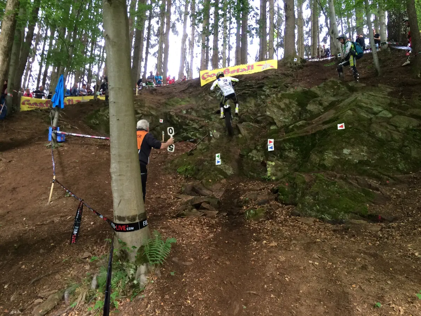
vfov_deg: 48.2
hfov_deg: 61.7
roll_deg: -1.4
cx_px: 210
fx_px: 353
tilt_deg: +15.7
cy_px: 158
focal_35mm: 29
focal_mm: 4.15
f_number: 2.2
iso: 100
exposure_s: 1/33
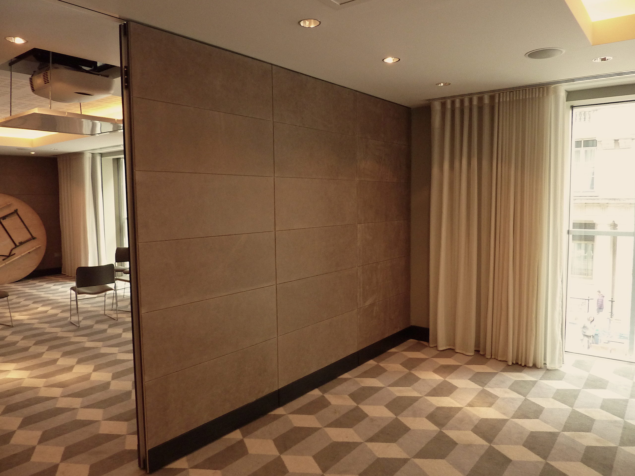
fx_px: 459
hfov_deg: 69.4
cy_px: 238
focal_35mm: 25
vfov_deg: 54.9
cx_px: 318
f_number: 3.3
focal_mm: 4.1
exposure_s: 1/30
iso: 320
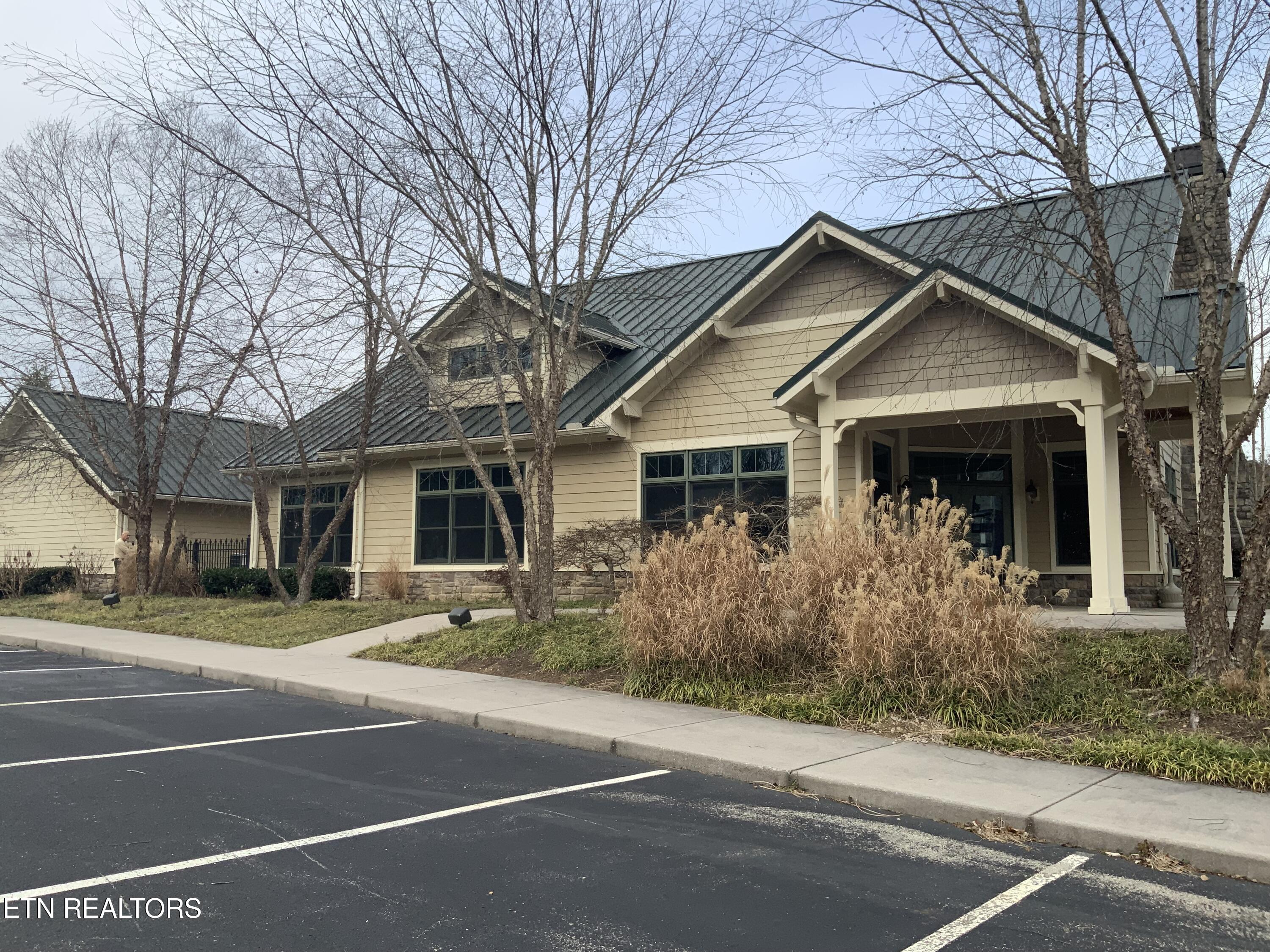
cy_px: 476
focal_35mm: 29
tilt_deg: +7.5
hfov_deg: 61.7
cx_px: 635
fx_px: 1064
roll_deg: +0.0
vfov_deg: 48.2
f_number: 1.8
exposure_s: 1/478
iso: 16
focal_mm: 3
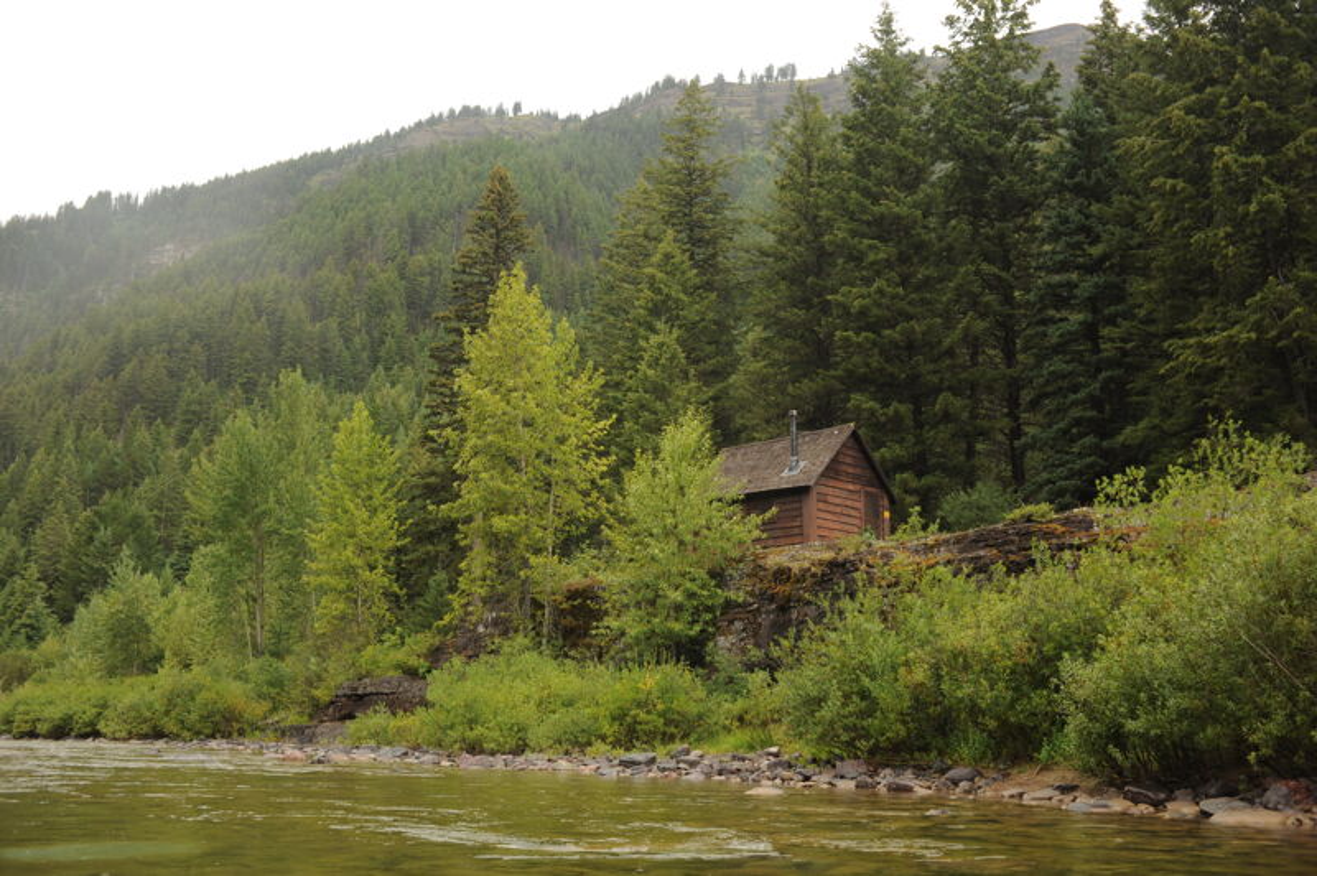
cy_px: 438
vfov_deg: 37.8
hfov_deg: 54.5
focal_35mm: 35
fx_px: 1279
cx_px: 658
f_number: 5.6
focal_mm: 35
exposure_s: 1/60
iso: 400
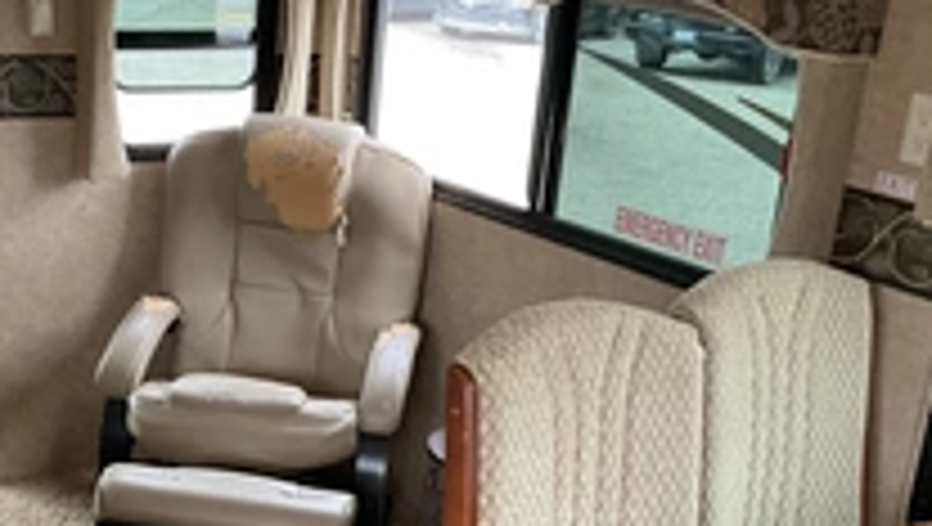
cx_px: 230
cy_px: 423
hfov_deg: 33.6
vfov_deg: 19.6
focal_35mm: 61
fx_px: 1509
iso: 100
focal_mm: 3
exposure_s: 1/60
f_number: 1.8
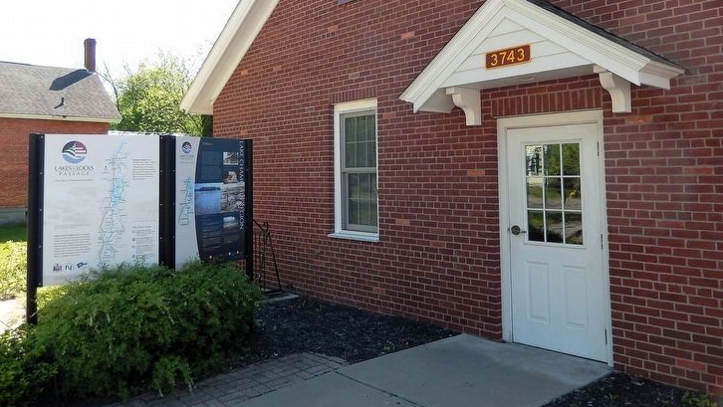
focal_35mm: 30
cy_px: 129
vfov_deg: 38.5
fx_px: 575
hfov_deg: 64.3
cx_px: 357
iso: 125
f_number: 3.4
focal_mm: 4.5
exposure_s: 1/400
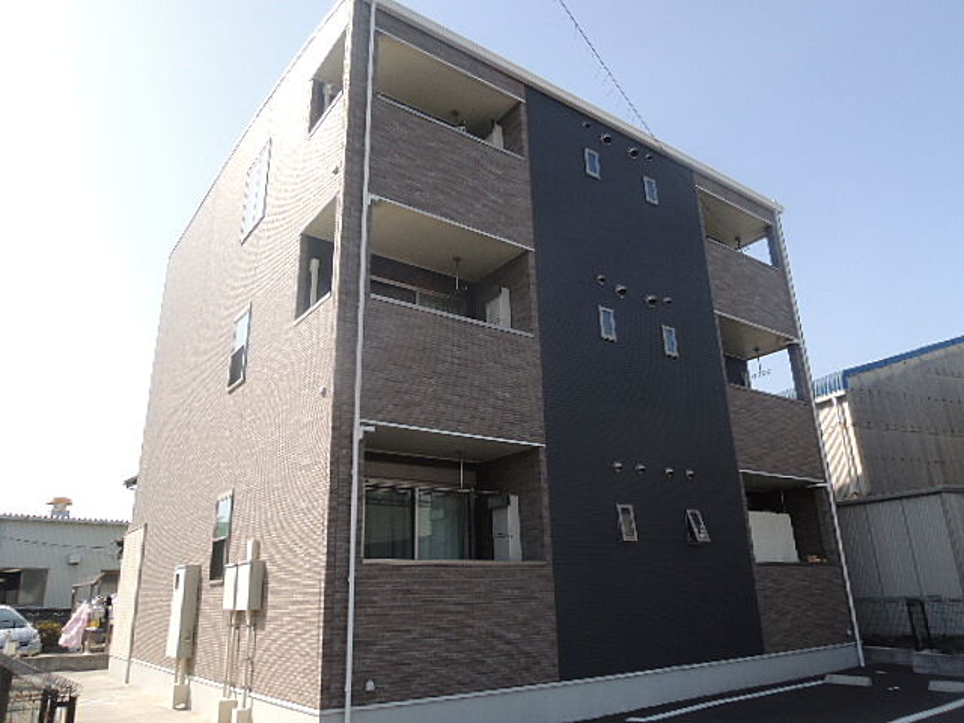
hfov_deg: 71.6
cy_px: 362
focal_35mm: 24
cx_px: 482
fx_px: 668
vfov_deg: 56.8
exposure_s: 1/125
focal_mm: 4.3
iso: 100
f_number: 8
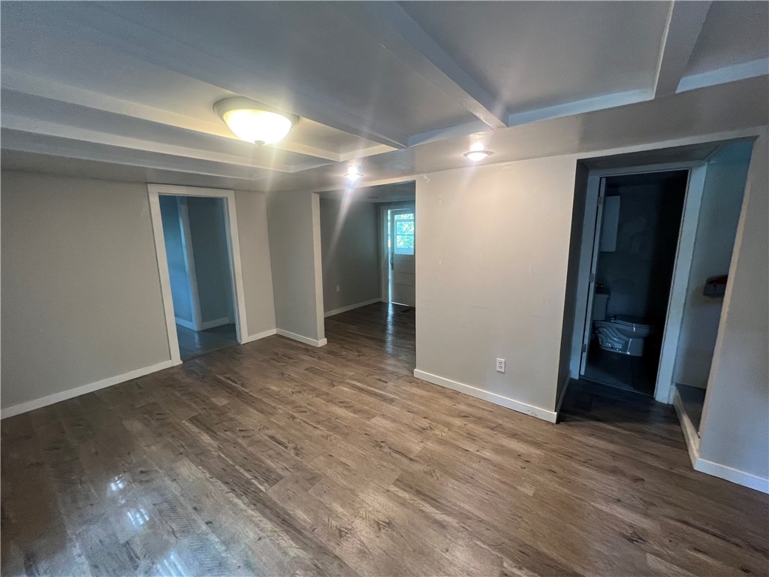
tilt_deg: -11.7
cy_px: 288
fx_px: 289
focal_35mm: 13
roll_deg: +0.8
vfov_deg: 89.9
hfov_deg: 106.2
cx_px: 384
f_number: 1.8
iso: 200
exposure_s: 1/60
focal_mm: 1.57
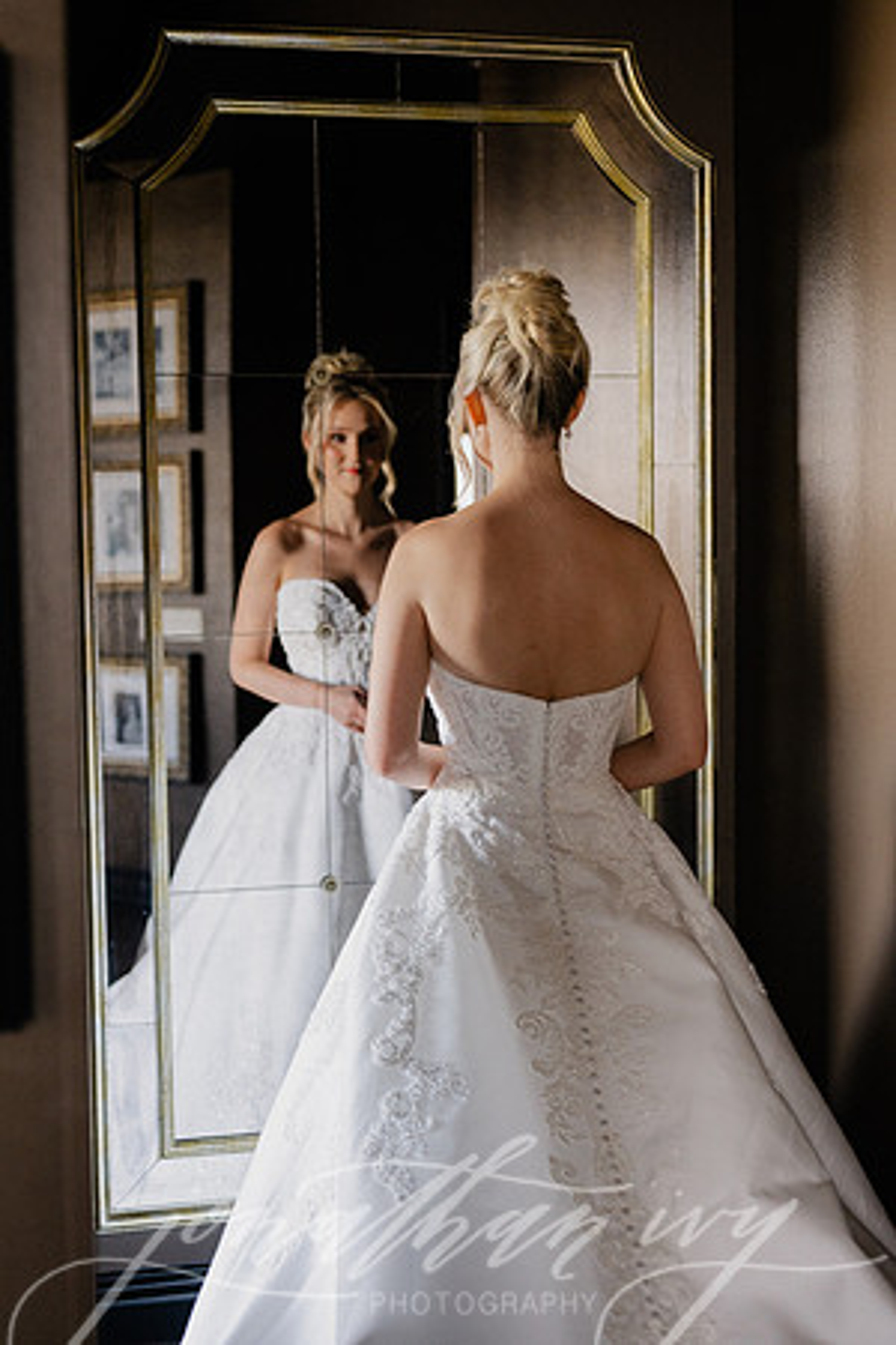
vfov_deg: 39.6
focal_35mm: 50
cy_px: 672
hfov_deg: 27.0
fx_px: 1867
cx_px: 448
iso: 1600
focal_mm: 50
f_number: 2.8
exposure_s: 1/160
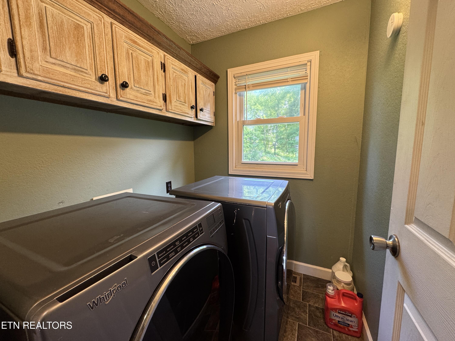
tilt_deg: -7.8
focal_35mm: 14
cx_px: 228
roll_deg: +0.6
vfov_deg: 85.7
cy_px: 170
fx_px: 184
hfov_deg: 102.1
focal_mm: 2.22
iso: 200
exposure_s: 1/120
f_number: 2.2
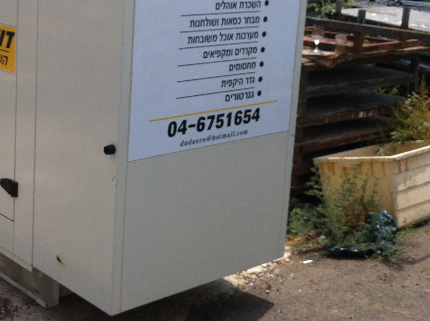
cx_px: 97
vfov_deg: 22.1
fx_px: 819
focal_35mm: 66
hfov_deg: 28.9
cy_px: 97
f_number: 2.8
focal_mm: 3.85
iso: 80
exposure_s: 1/1312
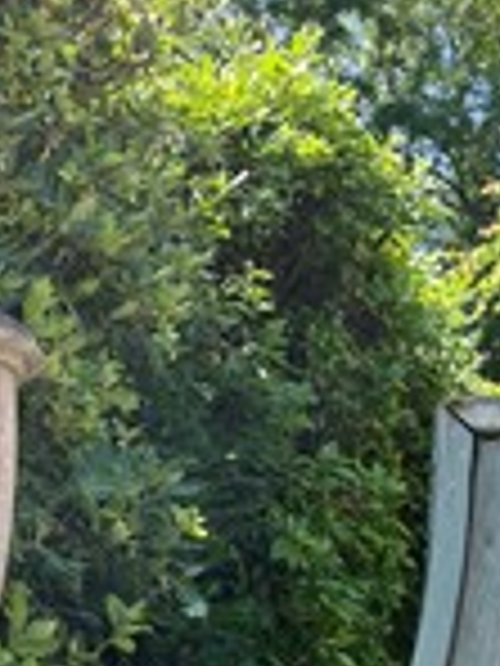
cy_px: 567
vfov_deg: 21.9
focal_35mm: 88
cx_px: -70
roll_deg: +0.3
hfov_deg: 16.2
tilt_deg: +6.0
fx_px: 1695
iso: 50
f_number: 1.6
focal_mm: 5.1
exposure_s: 1/463
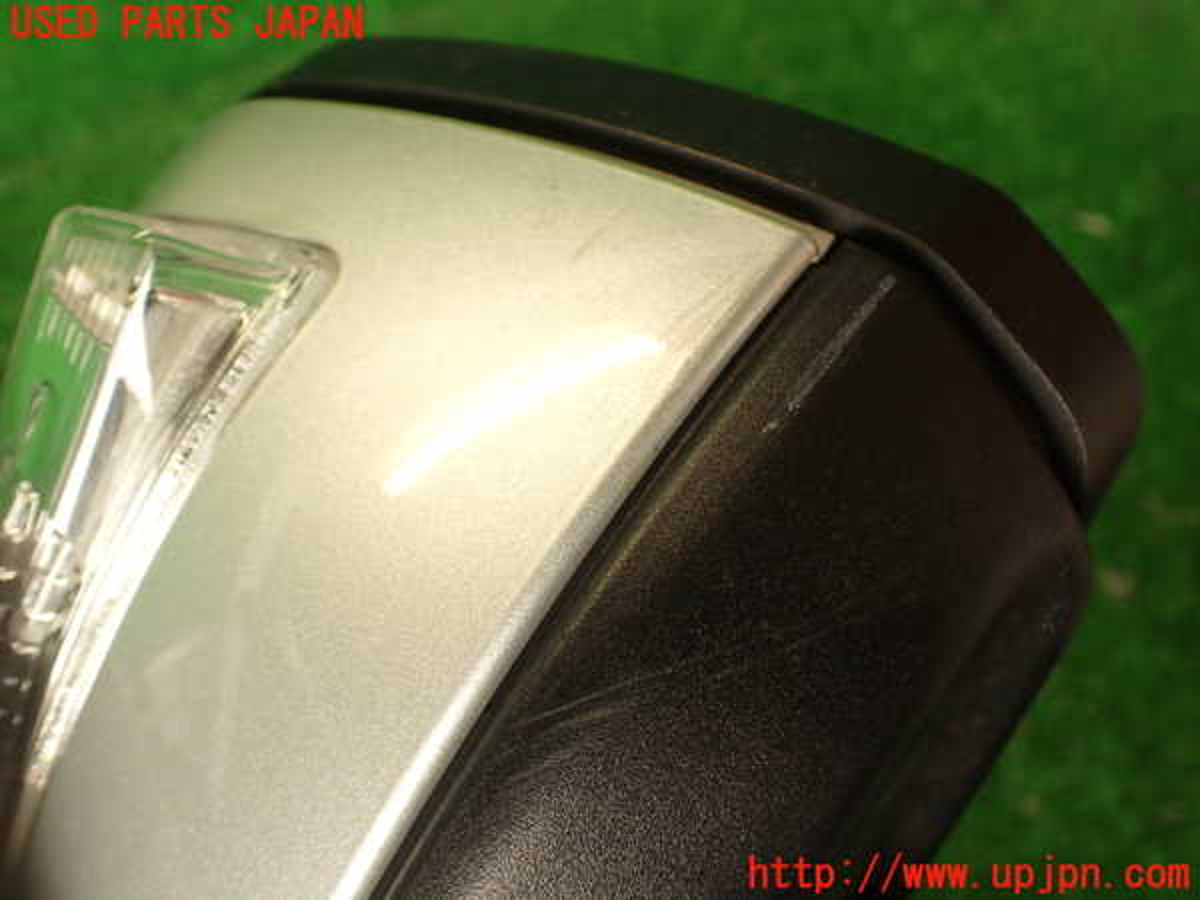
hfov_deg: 56.8
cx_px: 600
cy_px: 450
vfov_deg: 44.2
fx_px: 1109
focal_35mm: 32
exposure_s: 1/60
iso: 125
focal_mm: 5.79
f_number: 2.4
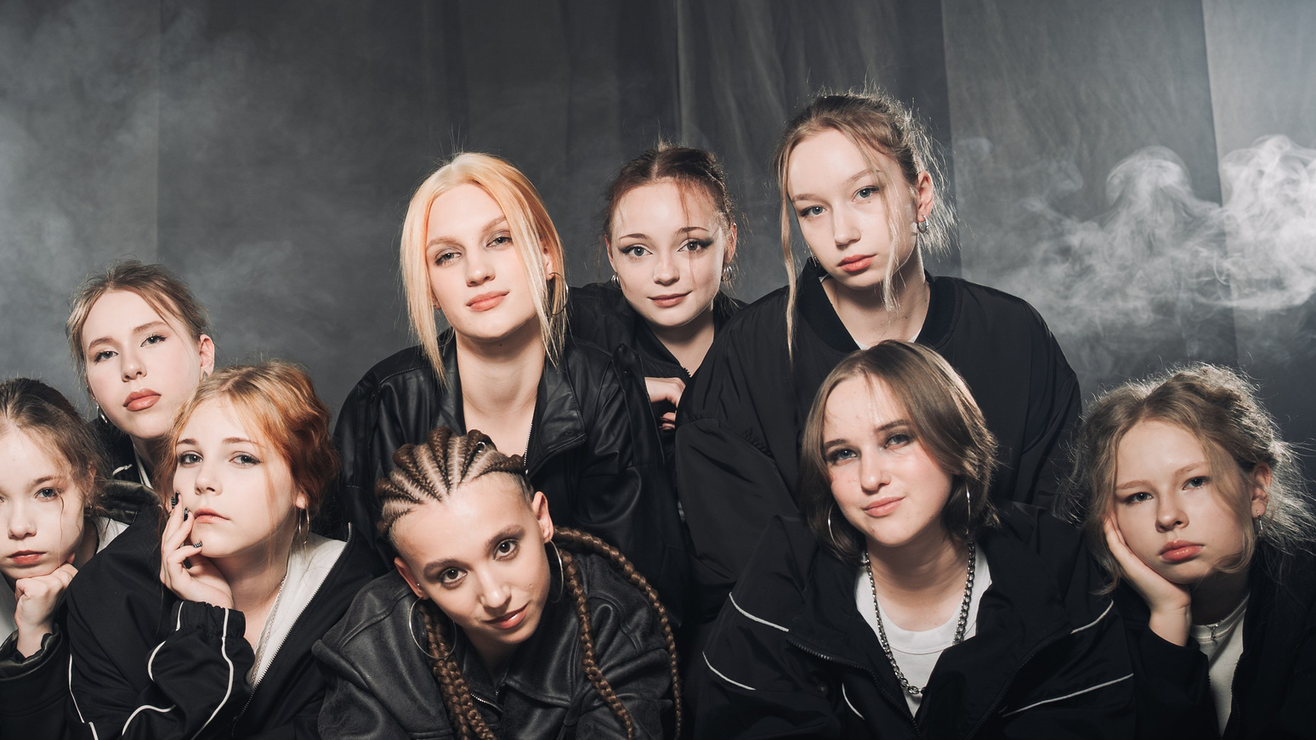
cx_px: 392
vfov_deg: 23.9
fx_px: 1745
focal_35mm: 50
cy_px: 424
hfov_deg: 40.6
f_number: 4
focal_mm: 28
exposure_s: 1/160
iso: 500
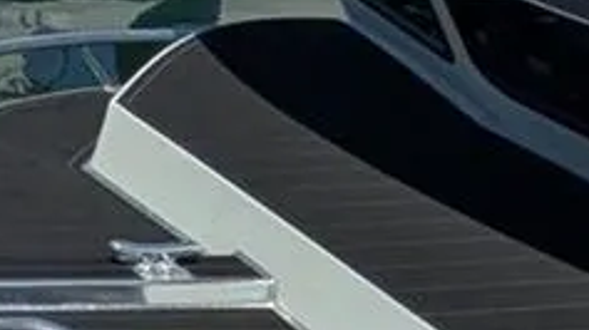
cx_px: -1049
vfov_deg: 10.5
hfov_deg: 12.7
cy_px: -600
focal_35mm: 88
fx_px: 1374
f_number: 1.7
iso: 47
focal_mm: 2.02
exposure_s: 1/4505
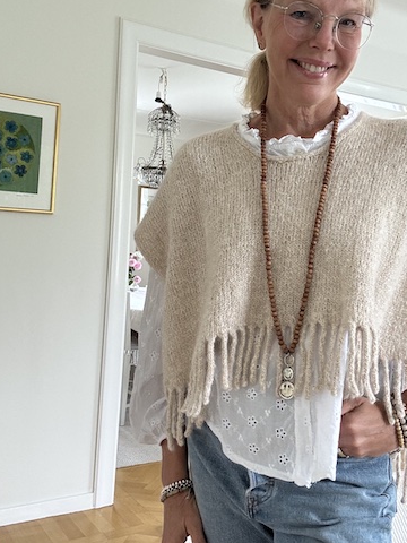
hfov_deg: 35.7
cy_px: 229
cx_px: 261
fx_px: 627
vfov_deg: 46.6
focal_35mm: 40
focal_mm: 2.69
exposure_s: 1/60
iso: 125
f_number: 1.9
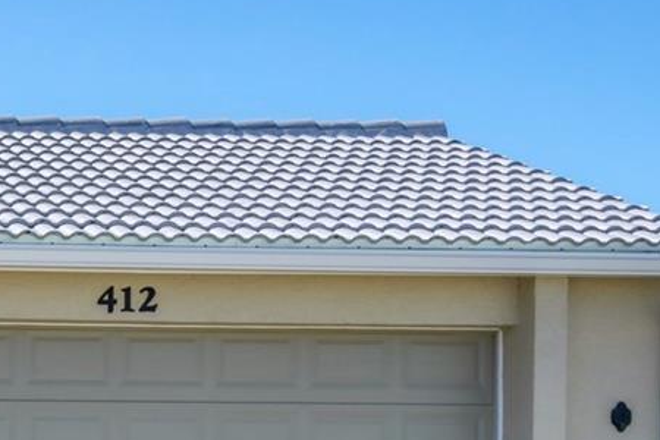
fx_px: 1760
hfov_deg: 18.8
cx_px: -320
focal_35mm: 96
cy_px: 527
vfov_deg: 13.8
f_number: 8
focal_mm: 27
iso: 400
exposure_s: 1/8000
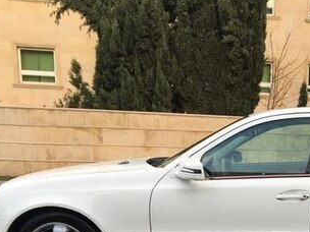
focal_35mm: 63
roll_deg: -2.4
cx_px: 293
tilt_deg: -12.5
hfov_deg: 29.2
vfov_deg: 22.2
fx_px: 564
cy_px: 246
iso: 32
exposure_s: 1/50
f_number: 2.2
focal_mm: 4.15
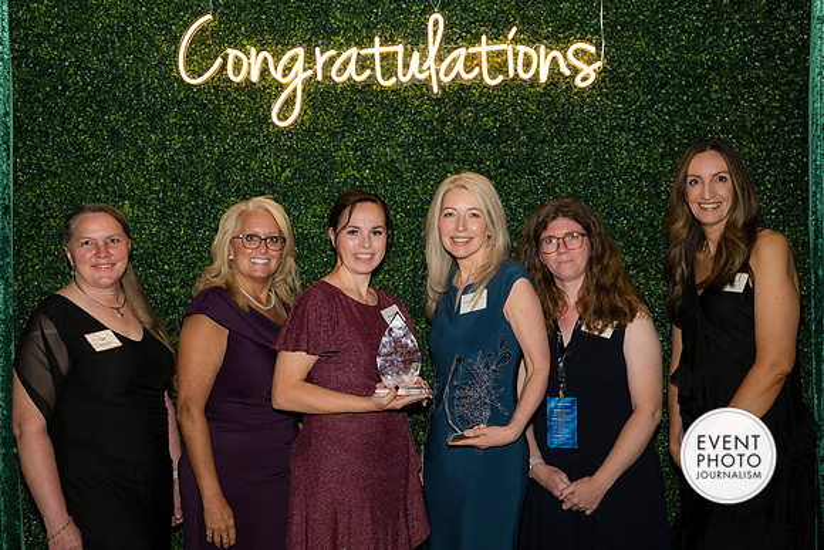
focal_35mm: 47
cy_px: 275
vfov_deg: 28.7
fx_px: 1076
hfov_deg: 41.9
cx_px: 412
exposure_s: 1/160
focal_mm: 47
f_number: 5
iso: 800
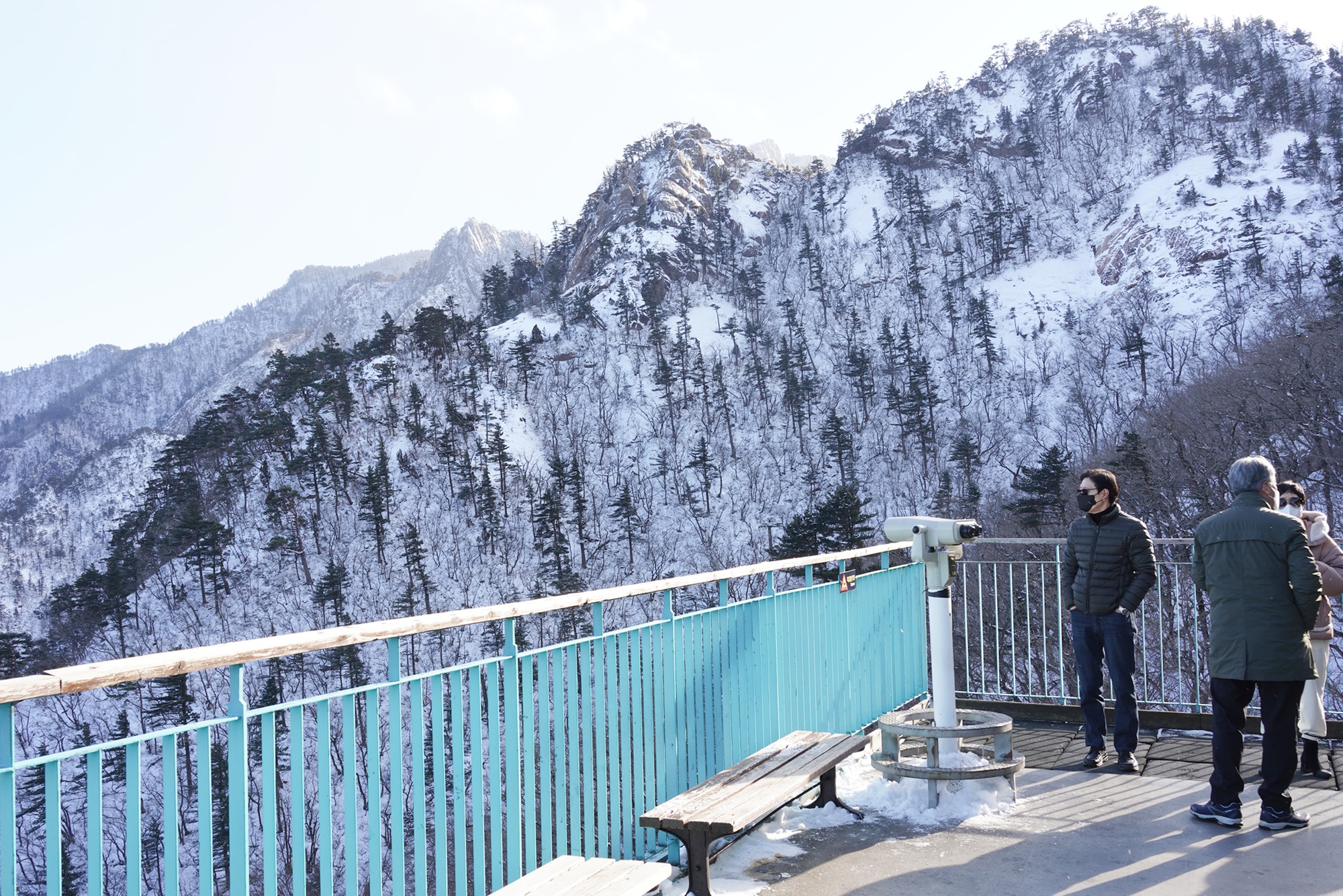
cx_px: 672
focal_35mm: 33
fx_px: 1231
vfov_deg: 40.0
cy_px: 448
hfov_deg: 57.2
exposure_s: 1/100
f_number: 9
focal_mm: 33
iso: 160
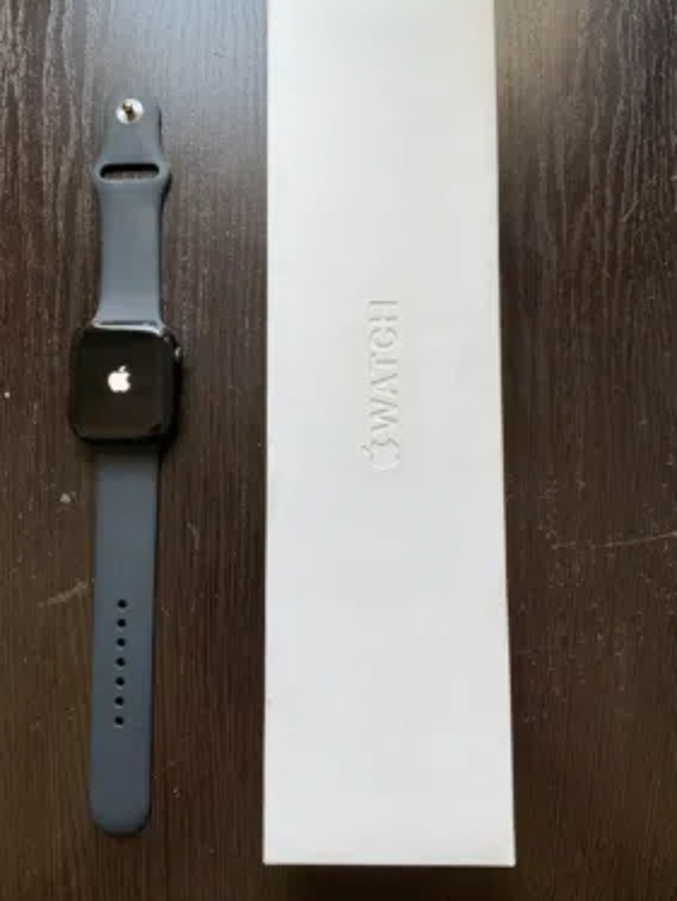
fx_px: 807
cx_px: 349
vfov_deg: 58.3
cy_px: 424
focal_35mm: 31
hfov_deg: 45.5
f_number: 1.8
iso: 64
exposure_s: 1/99
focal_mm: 3
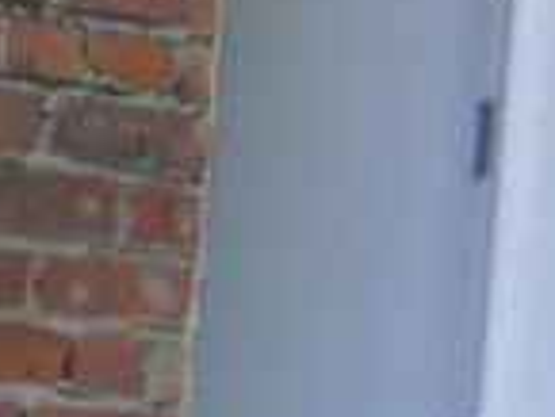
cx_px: -1167
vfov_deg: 7.1
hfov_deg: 8.7
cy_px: 1320
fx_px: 2936
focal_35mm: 183
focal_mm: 4.7
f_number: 2.8
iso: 100
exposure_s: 1/250
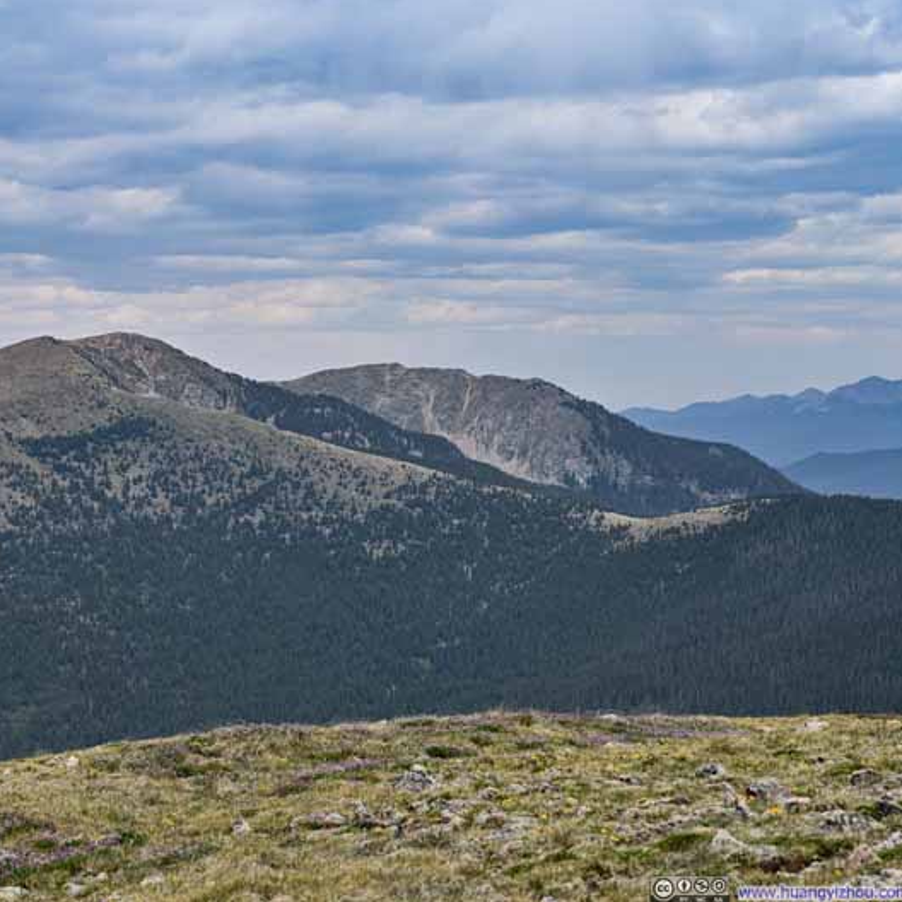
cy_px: 448
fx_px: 1975
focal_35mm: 67
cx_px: 231
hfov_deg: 25.4
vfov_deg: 25.7
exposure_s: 1/640
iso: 64
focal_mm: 52
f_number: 5.6
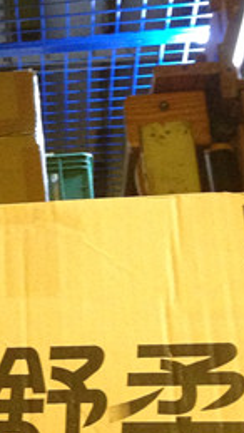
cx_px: -201
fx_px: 1275
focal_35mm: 111
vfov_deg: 19.3
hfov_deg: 10.3
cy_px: 182
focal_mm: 4.13
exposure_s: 1/20
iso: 320
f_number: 2.4
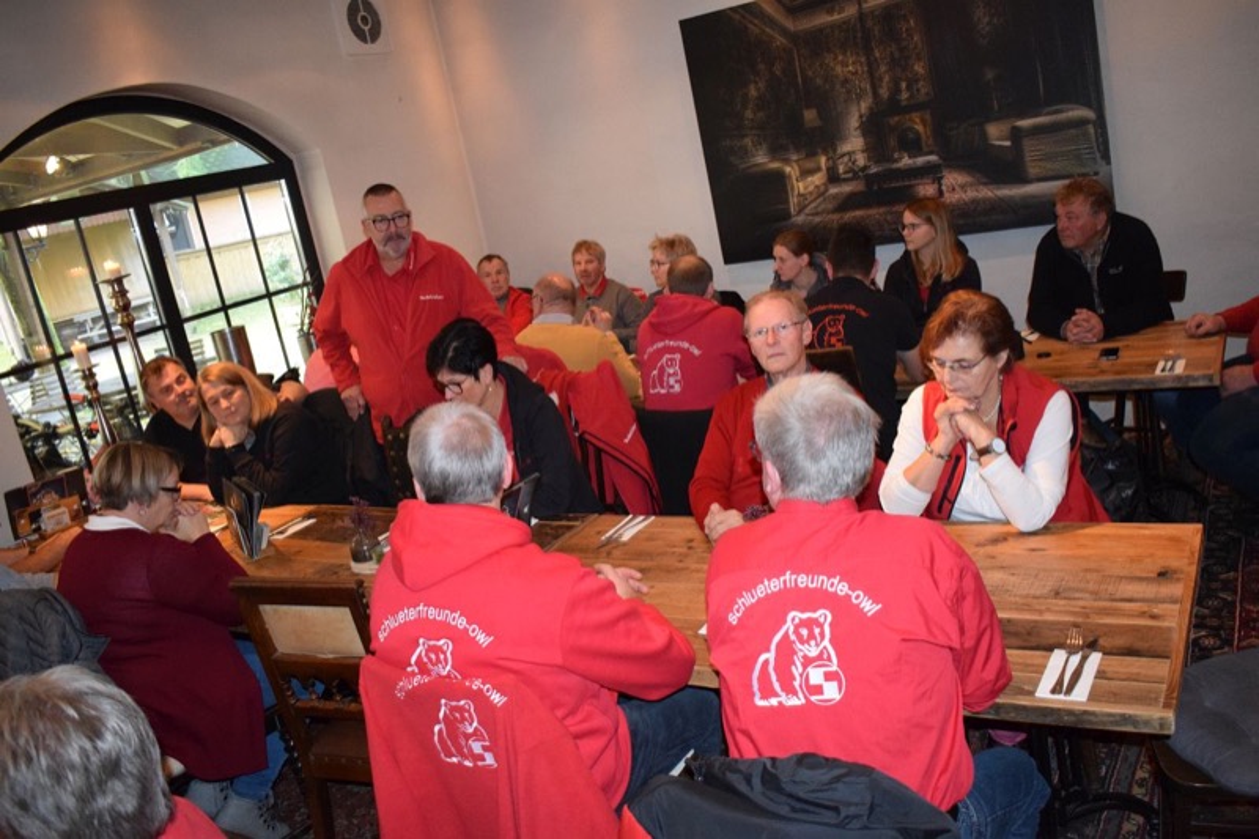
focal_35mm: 30
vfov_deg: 43.6
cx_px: 630
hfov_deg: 61.9
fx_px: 1049
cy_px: 420
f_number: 3.8
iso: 3200
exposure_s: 1/60
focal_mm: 20
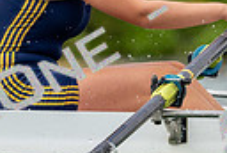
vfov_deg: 0.5
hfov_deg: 0.8
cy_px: 22
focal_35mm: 2711
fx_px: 17134
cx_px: 67
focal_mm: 600
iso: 500
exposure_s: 1/1600
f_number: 6.3
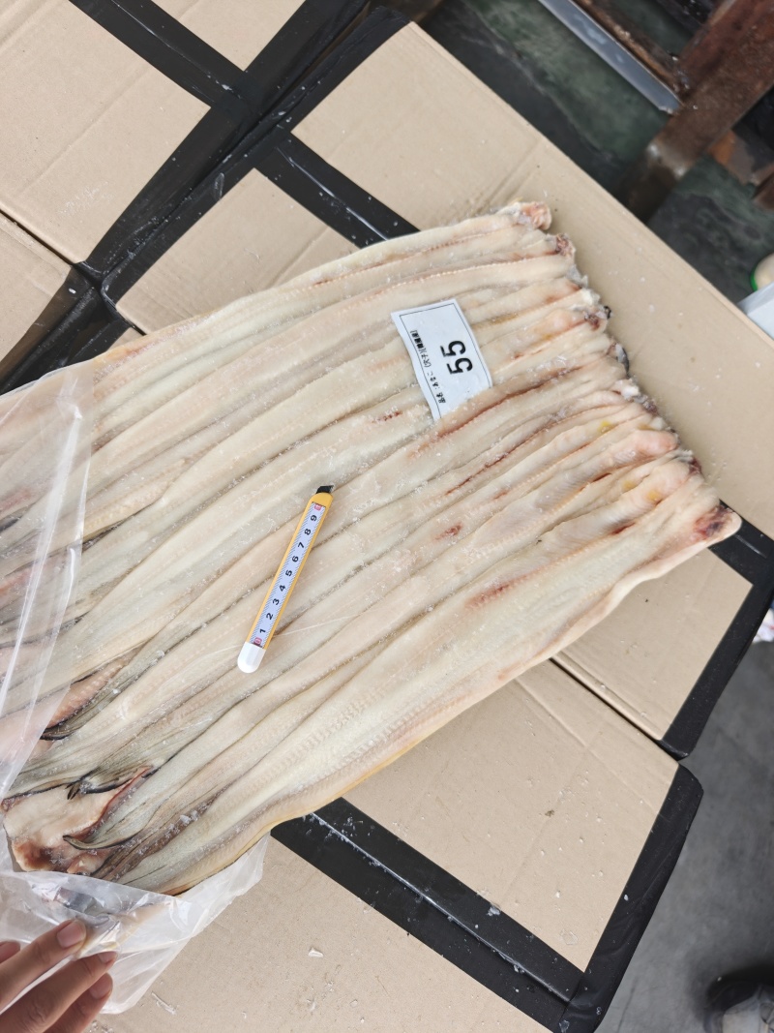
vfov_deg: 73.9
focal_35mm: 23
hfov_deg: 58.9
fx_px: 686
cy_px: 516
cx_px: 387
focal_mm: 8.67
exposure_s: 1/200
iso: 125
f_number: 1.8
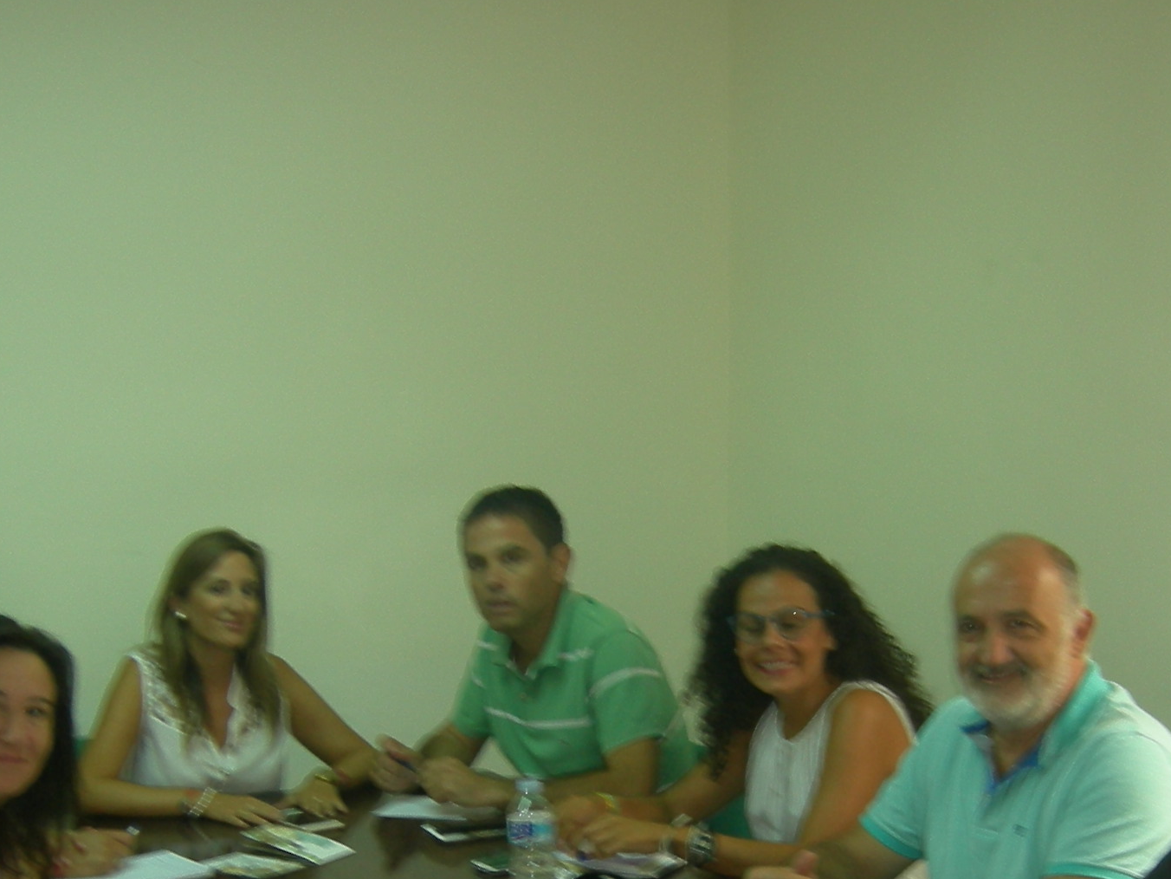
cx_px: 639
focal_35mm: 69
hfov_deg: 28.1
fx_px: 2334
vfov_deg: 21.0
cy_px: 721
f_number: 2.7
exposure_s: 1/30
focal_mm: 7.5
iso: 64
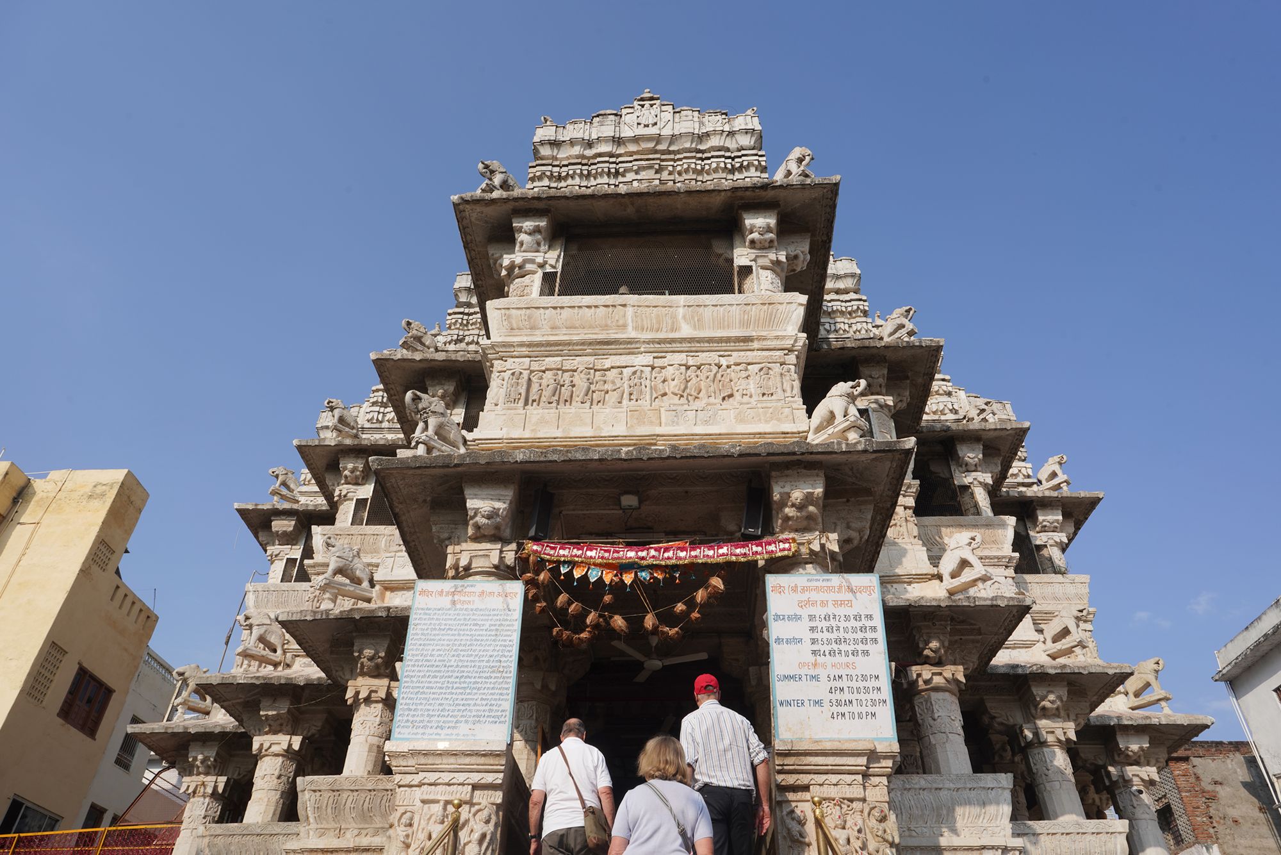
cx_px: 640
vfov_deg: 53.1
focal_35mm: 24
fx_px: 854
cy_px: 428
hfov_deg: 73.7
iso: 100
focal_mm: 24
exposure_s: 1/100
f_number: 16
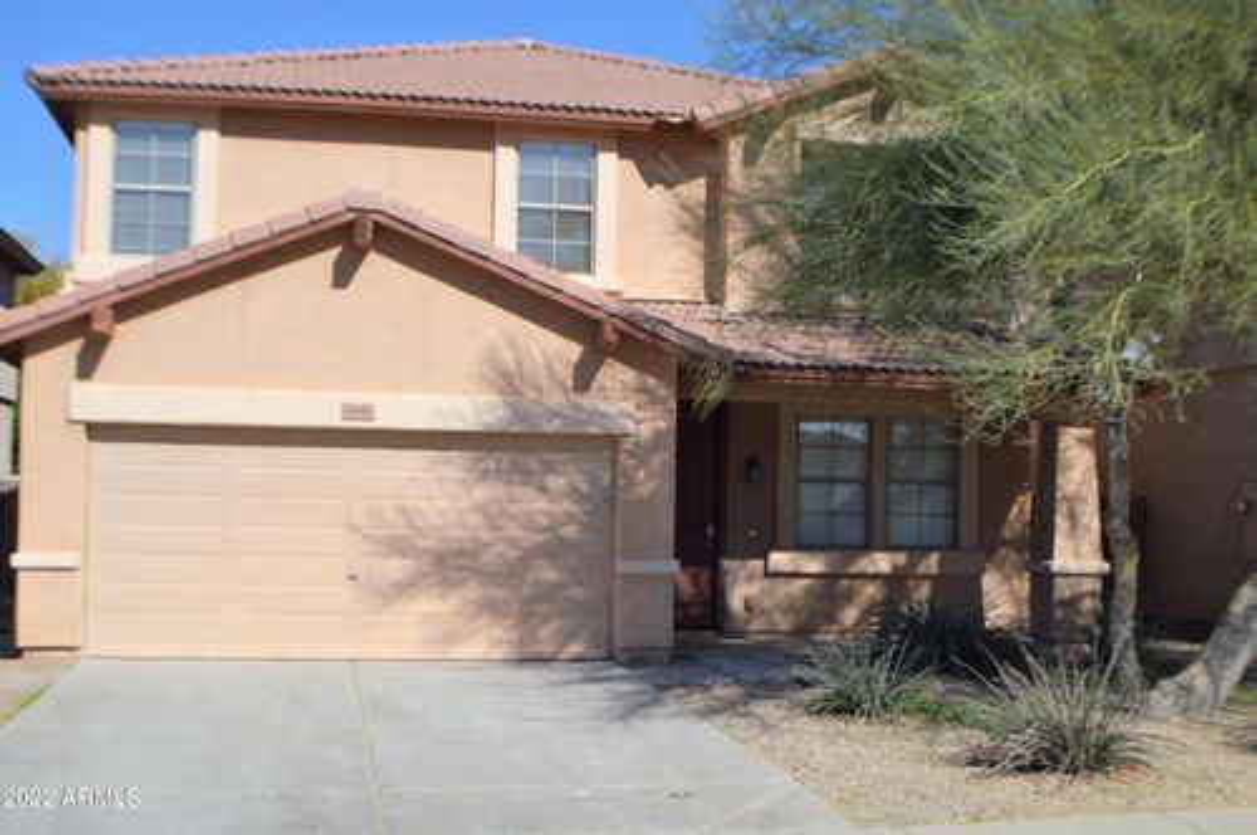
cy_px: 418
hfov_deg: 38.9
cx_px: 628
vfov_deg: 26.4
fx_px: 1778
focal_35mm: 51
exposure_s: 1/2000
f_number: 4.5
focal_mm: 34
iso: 100
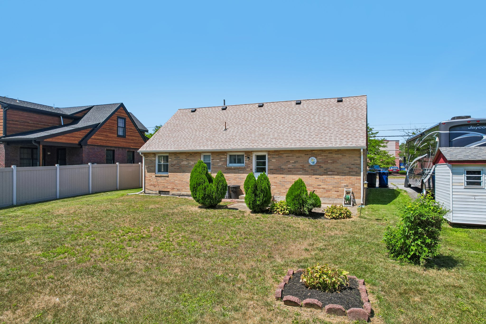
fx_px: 297
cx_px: 243
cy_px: 162
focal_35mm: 22
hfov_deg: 78.6
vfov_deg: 57.2
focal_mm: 8.4
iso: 110
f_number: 2.8
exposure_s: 1/1600
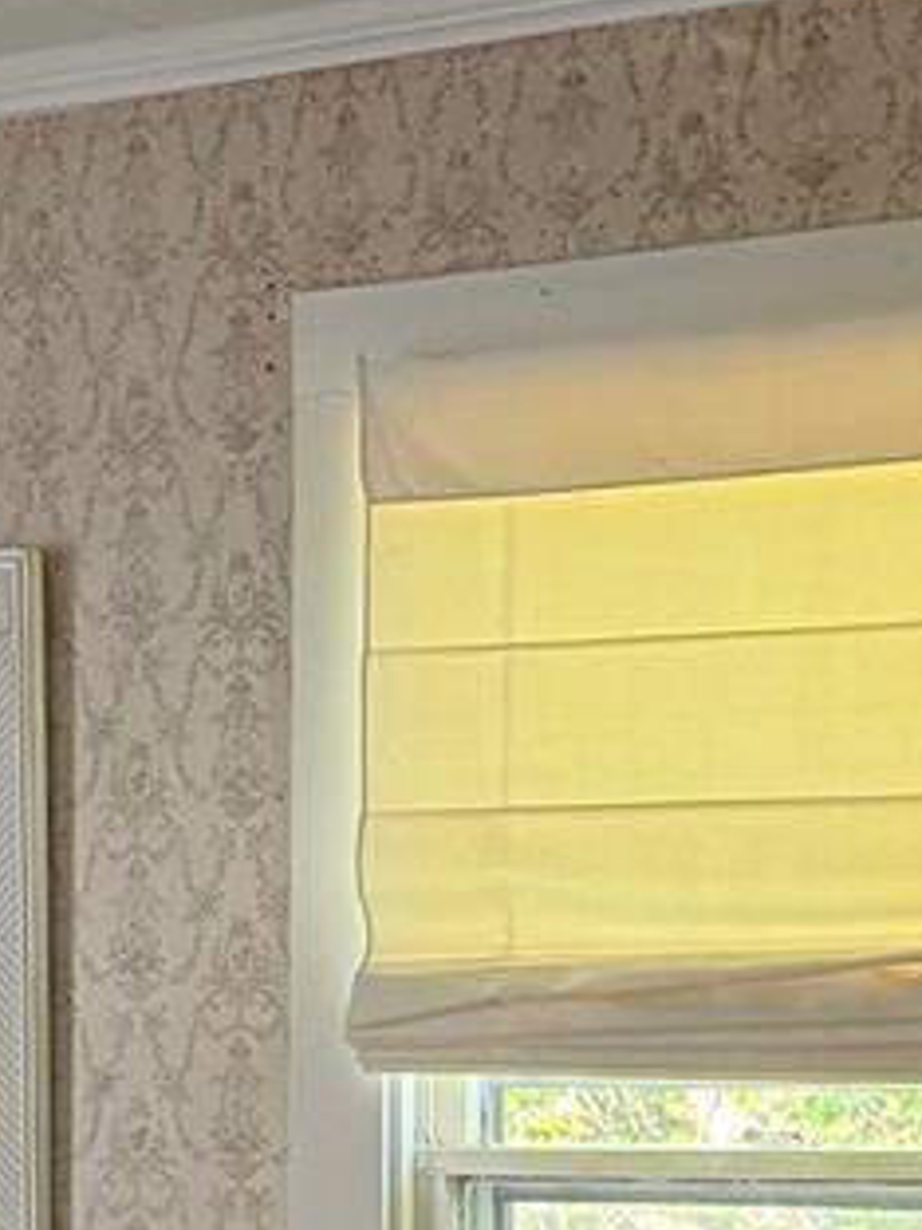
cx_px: -59
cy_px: 1143
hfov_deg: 12.4
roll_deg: -0.6
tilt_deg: -0.7
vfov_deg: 16.4
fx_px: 4191
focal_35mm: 118
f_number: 1.78
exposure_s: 1/60
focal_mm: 6.76
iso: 320
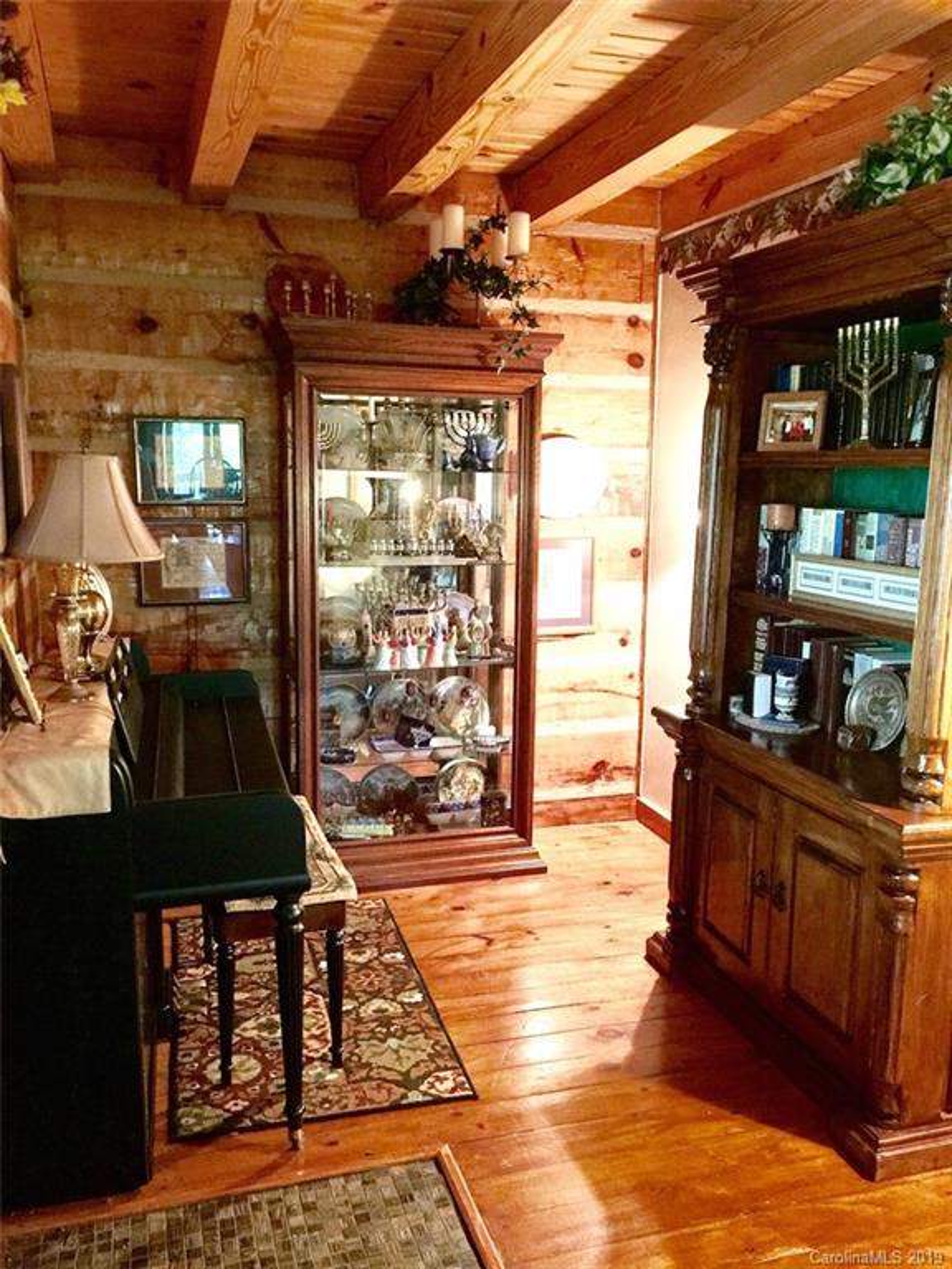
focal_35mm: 29
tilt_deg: -6.1
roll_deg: -0.7
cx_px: 476
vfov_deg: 61.7
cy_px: 634
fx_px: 1063
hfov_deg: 48.2
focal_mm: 4.15
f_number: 2.2
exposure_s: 1/4
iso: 80
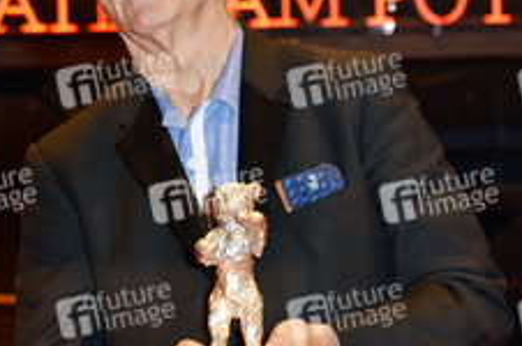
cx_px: 378
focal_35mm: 156
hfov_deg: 13.1
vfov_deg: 8.8
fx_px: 2259
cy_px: 138
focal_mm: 78
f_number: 5.6
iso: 400
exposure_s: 1/125
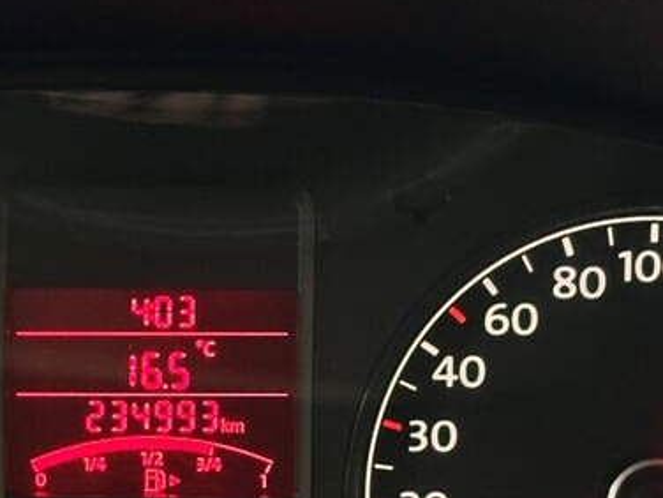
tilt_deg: -23.9
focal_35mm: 115
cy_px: 432
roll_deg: -0.3
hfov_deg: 17.0
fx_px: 2203
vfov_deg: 12.8
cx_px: 159
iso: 200
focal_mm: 6.86
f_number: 1.78
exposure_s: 1/50
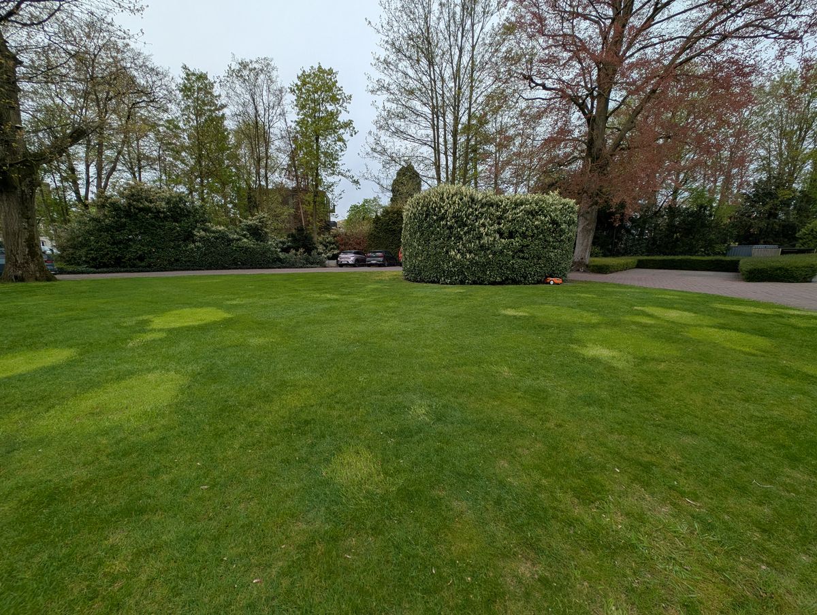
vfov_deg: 94.7
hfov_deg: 110.4
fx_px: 284
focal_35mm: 12
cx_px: 408
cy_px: 308
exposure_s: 1/2004
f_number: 1.95
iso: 41
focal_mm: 2.23
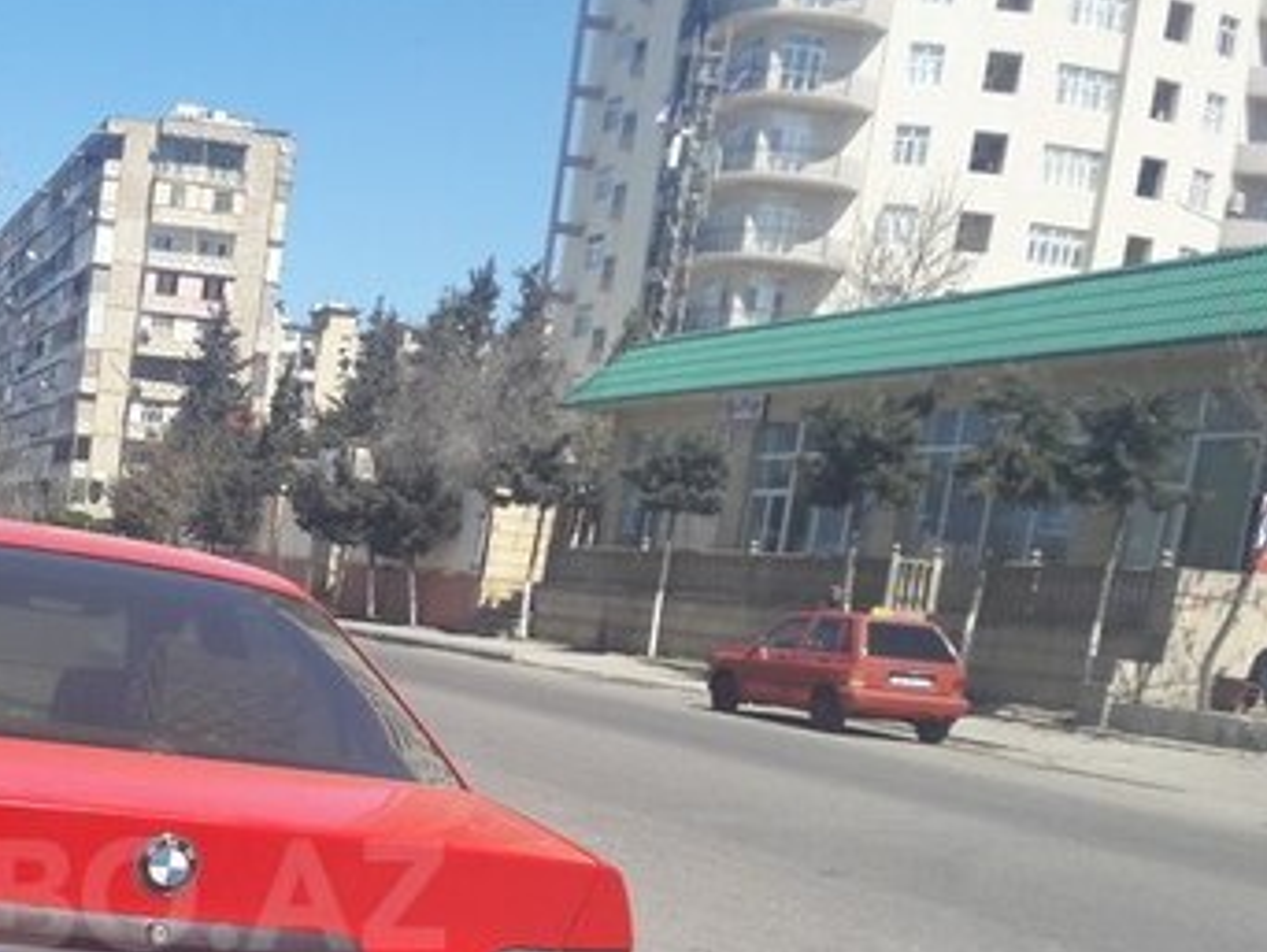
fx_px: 1978
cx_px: 67
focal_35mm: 54
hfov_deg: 33.2
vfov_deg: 26.0
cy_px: 895
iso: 40
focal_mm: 3.7
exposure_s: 1/1239
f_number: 1.9
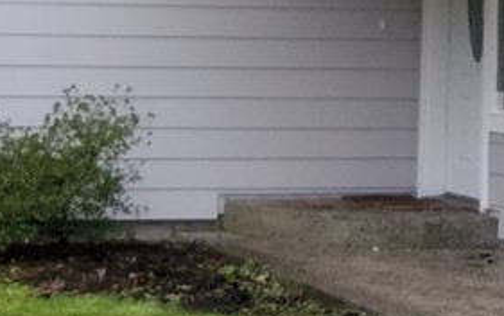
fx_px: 2763
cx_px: 353
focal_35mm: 201
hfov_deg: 10.4
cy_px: -18
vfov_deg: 6.5
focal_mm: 6
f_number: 2.1
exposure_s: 1/205
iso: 50
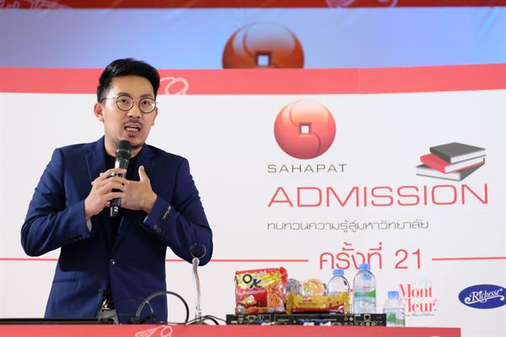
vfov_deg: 12.3
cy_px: 168
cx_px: 253
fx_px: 1559
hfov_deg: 18.4
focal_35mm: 111
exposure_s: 1/125
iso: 3200
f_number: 4.5
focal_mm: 74.1
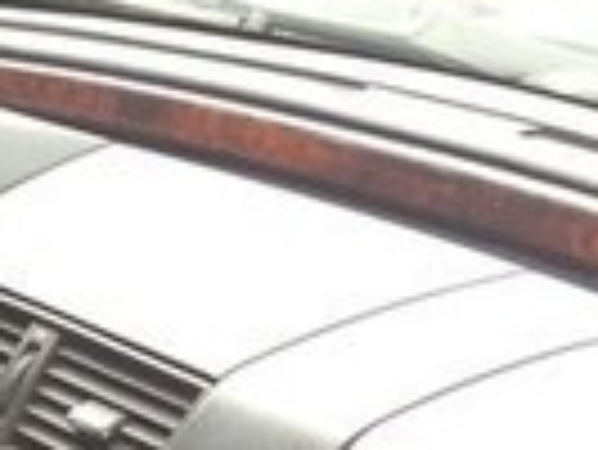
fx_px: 2490
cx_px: -535
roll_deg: +3.0
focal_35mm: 144
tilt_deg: -32.2
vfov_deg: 9.6
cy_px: 934
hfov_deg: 12.3
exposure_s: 1/120
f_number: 2.2
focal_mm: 4.15
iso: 64
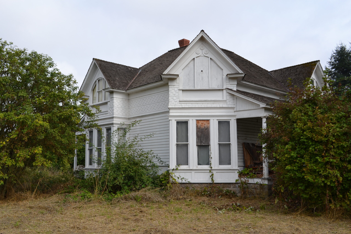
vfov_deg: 36.9
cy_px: 117
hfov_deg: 53.1
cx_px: 176
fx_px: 351
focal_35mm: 36
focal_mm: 24
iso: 100
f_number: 7.1
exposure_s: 1/200
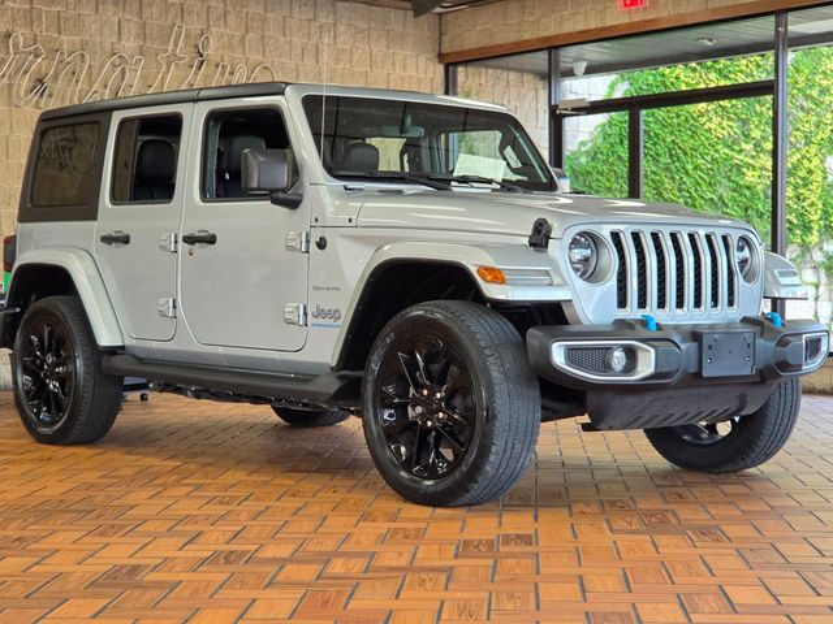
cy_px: 312
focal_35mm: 69
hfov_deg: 28.2
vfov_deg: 21.3
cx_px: 416
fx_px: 1660
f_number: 2.4
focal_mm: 7
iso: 80
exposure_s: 1/120
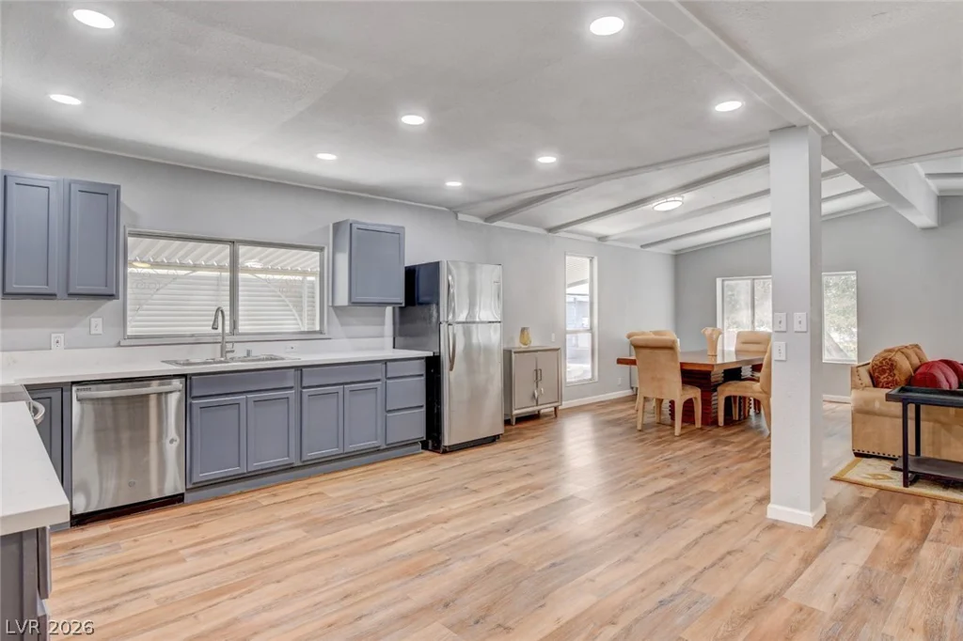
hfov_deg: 86.9
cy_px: 320
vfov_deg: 64.5
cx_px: 482
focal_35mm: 19
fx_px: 508
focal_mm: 13
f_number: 9
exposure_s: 1/8
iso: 640
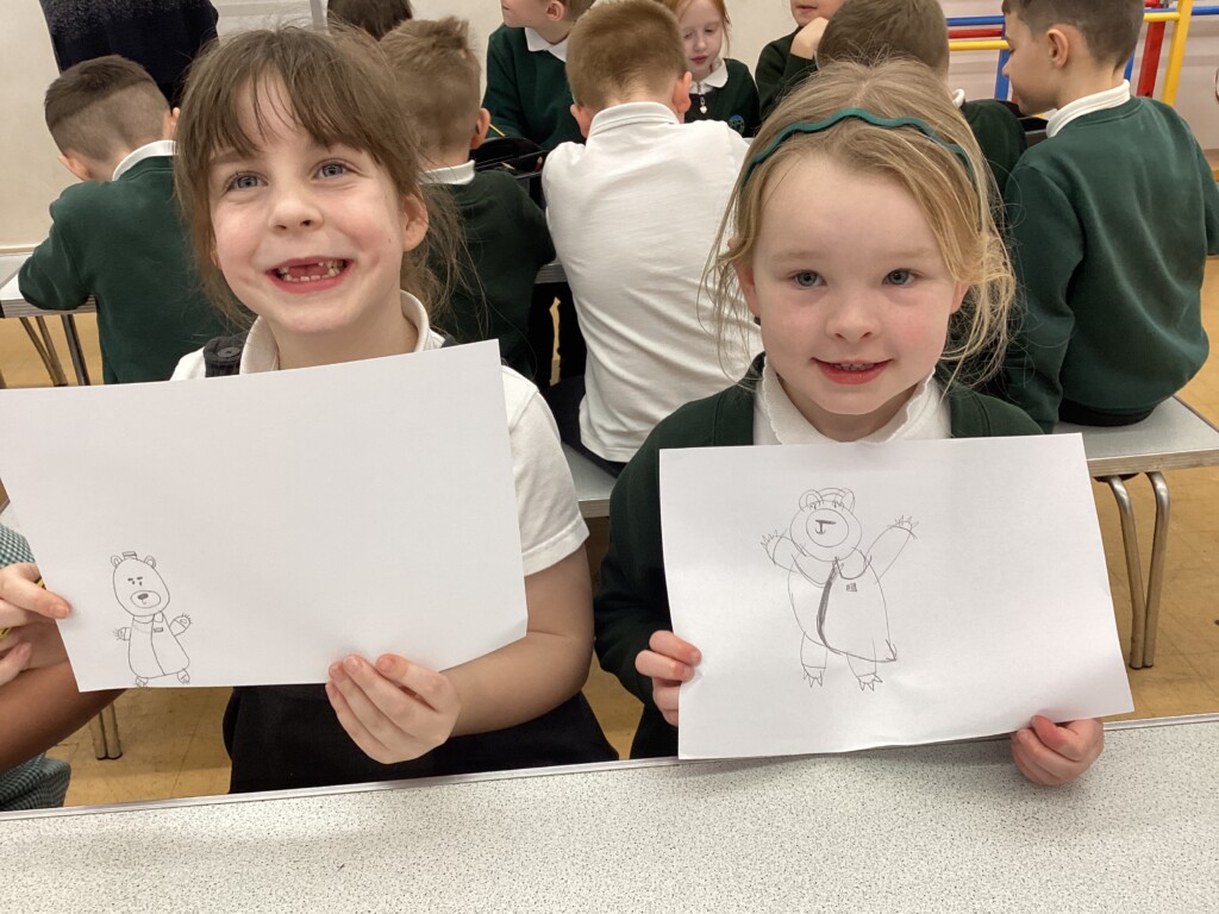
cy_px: 457
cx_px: 610
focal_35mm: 31
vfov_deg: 45.4
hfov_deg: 58.4
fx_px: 1092
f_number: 2.4
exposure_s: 1/50
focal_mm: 3.3
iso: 80
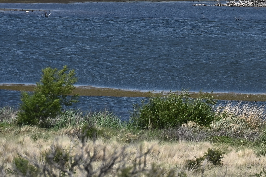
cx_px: 276
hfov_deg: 3.7
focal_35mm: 555
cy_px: -60
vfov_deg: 2.5
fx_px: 4098
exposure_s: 1/5000
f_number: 5.6
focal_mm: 180
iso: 250
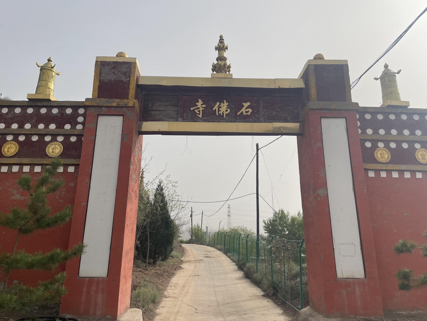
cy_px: 160
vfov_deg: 53.1
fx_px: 321
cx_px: 214
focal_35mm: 26
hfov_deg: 67.3
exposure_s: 1/6494
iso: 32
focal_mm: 4.2
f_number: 1.6
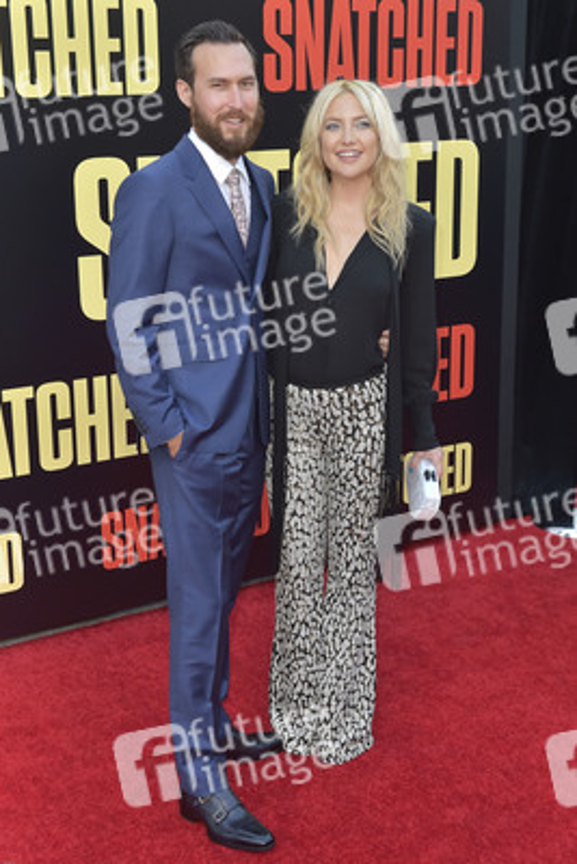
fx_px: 1153
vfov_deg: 41.1
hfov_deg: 28.1
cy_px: 432
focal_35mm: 48
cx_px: 288
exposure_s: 1/320
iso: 500
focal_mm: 48
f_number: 6.3
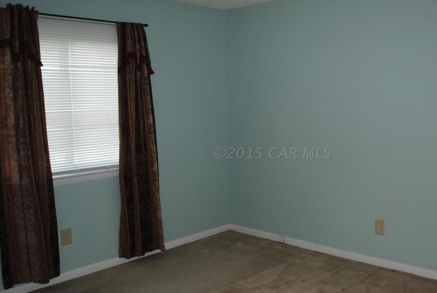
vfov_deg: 37.0
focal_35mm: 36
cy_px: 153
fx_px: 438
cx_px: 272
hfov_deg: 52.5
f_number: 3.5
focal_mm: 18
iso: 200
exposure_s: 1/60
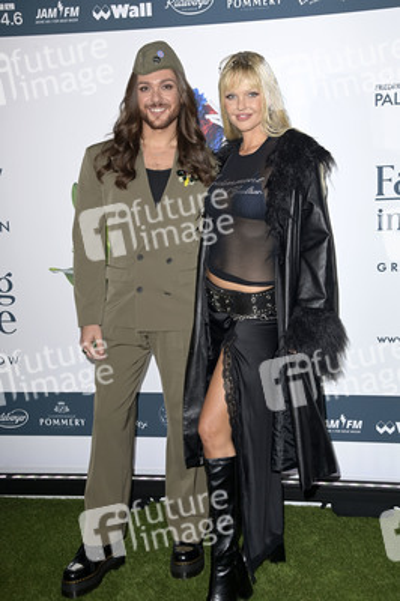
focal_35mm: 48
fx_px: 801
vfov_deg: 41.1
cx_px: 200
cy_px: 300
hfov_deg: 28.0
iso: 640
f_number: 5.6
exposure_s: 1/250
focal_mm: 48
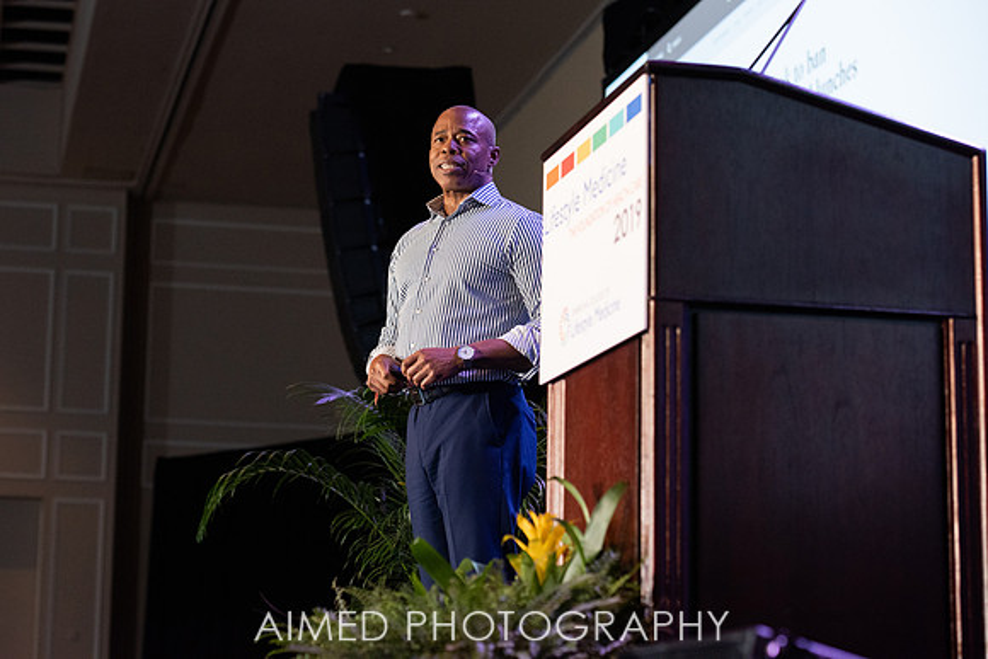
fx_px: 2489
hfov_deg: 22.4
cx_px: 414
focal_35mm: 91
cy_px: 276
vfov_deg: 15.1
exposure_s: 1/200
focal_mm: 78
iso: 1250
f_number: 4.5
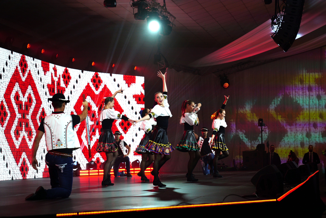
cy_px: 109
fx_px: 634
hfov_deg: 28.8
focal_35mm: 70
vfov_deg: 19.5
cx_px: 163
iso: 1000
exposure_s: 1/250
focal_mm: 70
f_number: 2.8
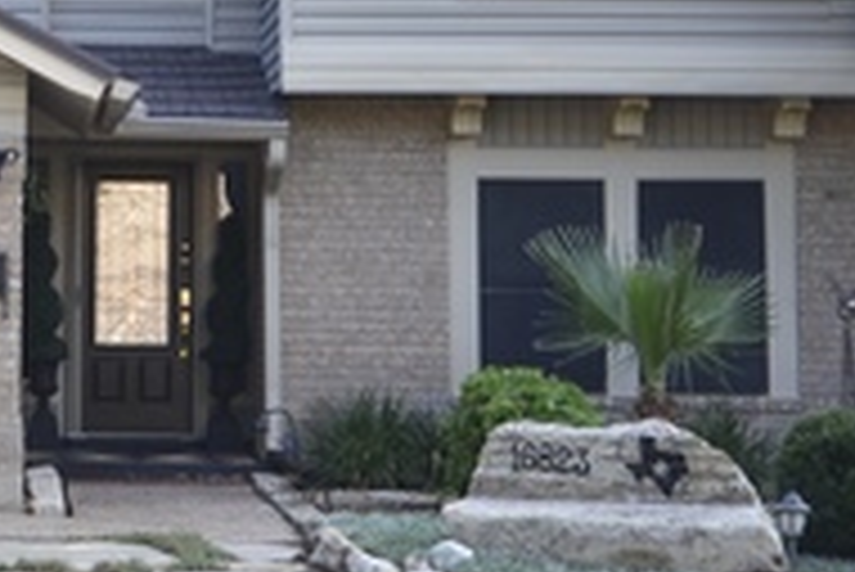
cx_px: -45
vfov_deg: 13.5
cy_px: 83
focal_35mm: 101
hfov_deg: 19.5
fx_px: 2401
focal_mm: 20
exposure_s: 1/125
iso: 100
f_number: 5.6
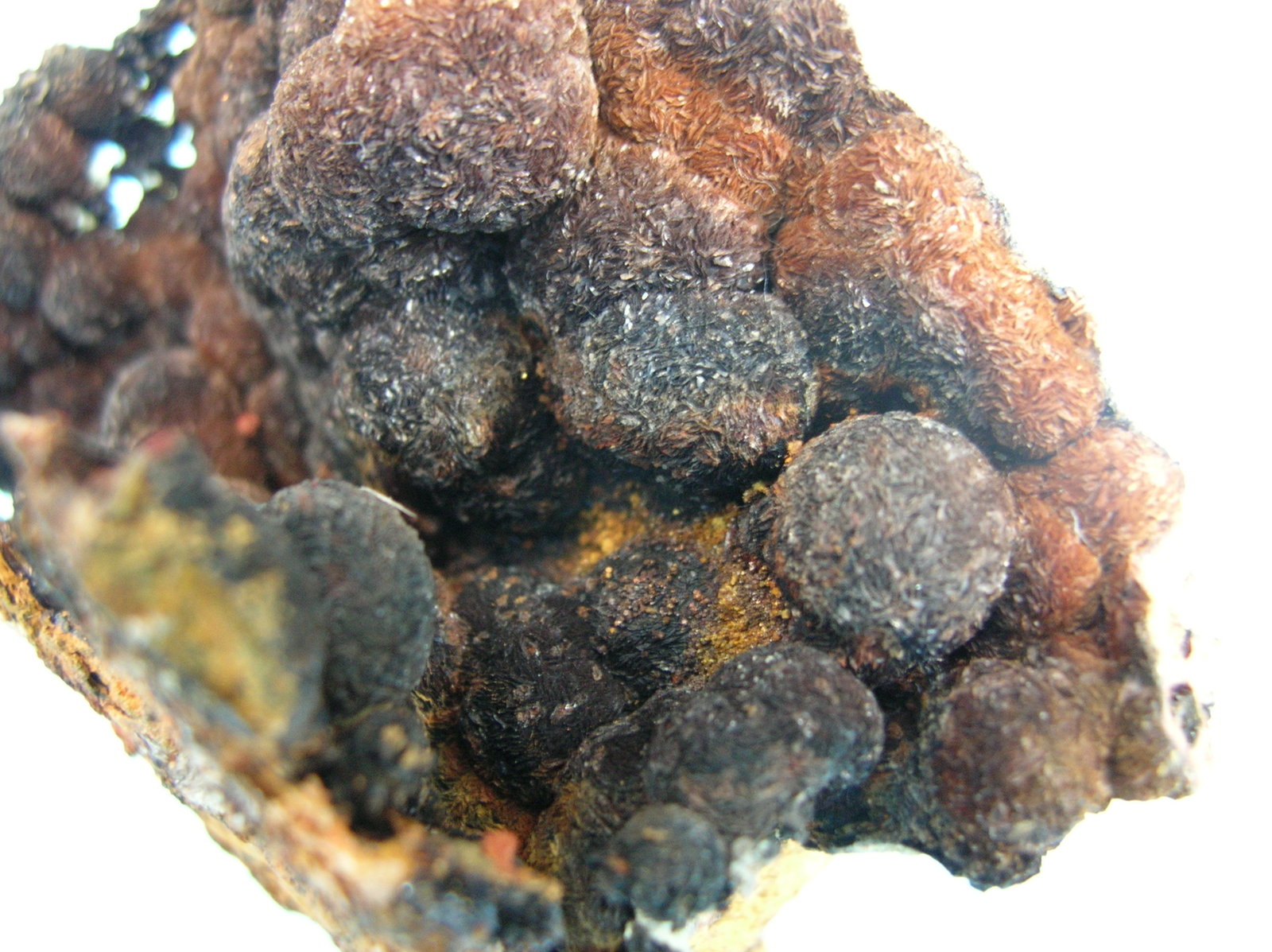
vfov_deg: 39.6
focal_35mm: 36
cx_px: 636
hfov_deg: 51.4
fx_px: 1322
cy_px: 476
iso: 116
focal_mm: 6
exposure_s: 1/3.3
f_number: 2.7
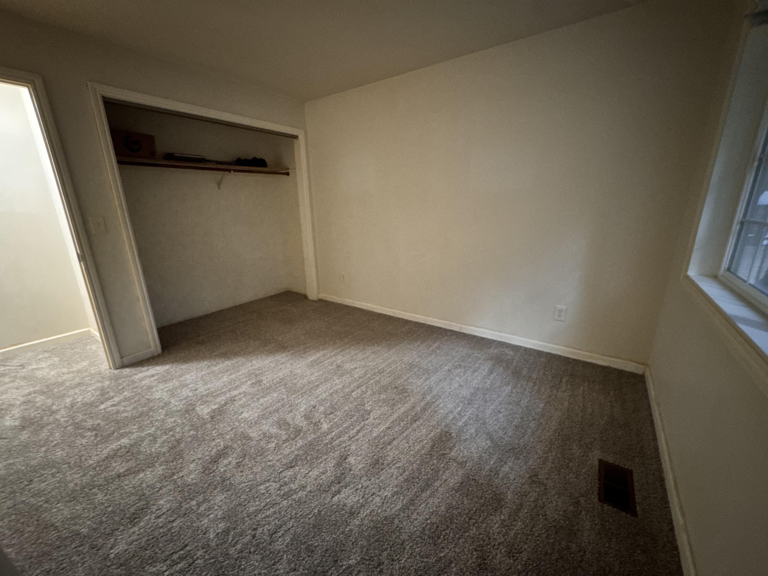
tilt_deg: -16.3
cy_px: 288
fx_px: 311
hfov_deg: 102.1
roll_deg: +1.0
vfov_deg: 85.7
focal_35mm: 14
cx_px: 384
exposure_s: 1/30
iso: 1600
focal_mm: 2.22
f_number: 2.2
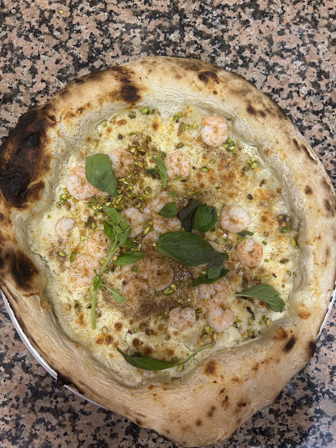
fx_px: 336
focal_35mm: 26
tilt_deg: -85.6
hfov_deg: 53.1
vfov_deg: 67.3
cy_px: 224
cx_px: 168
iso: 200
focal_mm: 5.7
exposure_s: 1/50
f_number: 1.5
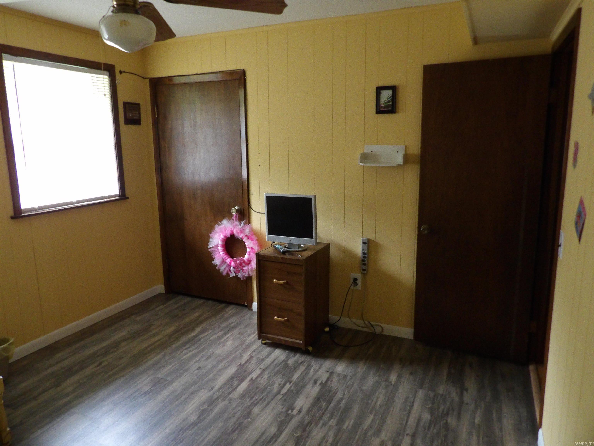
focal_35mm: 24
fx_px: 412
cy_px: 223
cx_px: 297
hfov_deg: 71.6
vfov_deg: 56.8
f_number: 3.2
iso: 498
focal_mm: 4.3
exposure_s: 1/17
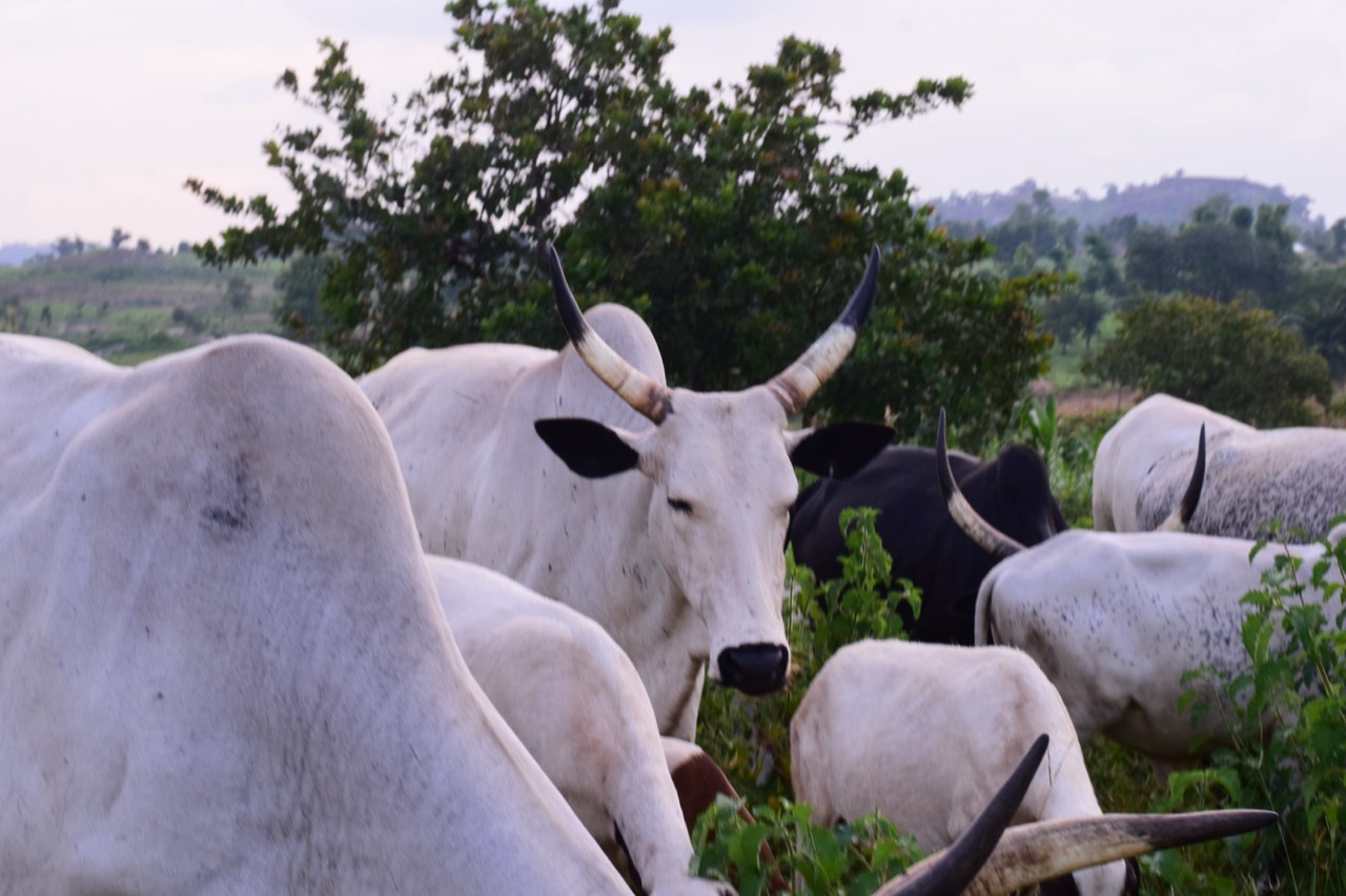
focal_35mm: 75
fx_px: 2803
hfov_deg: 27.0
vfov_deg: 18.2
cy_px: 448
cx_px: 673
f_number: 9
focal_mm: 50
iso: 640
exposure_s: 1/125
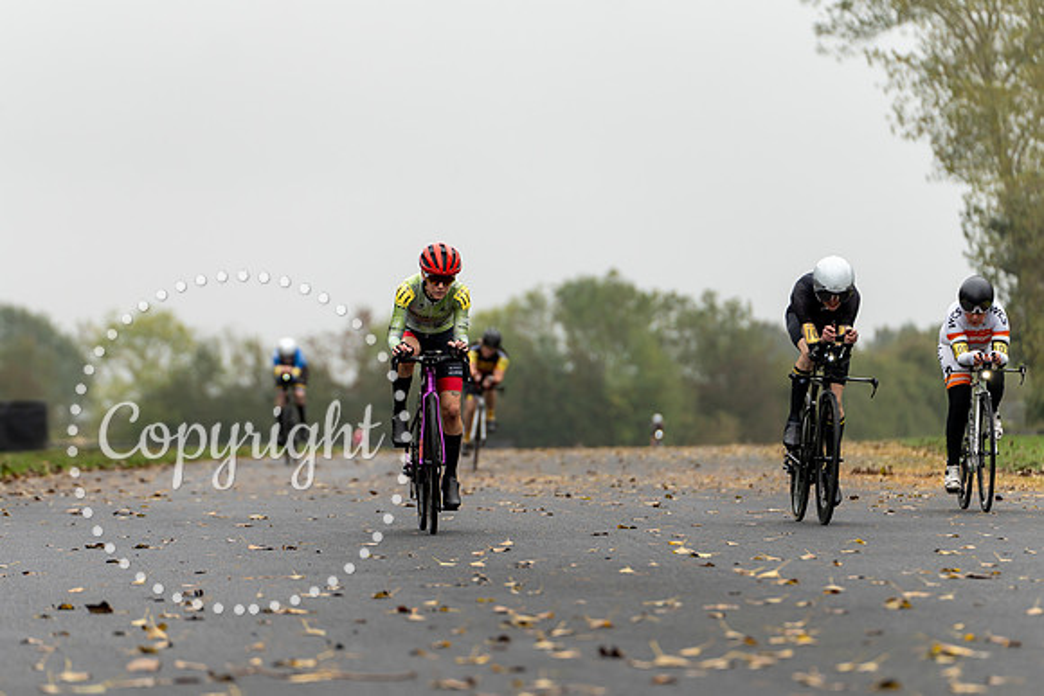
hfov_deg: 9.5
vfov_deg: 6.3
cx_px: 441
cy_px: 348
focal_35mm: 217
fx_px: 6308
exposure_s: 1/1000
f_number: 2.8
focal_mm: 157
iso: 250
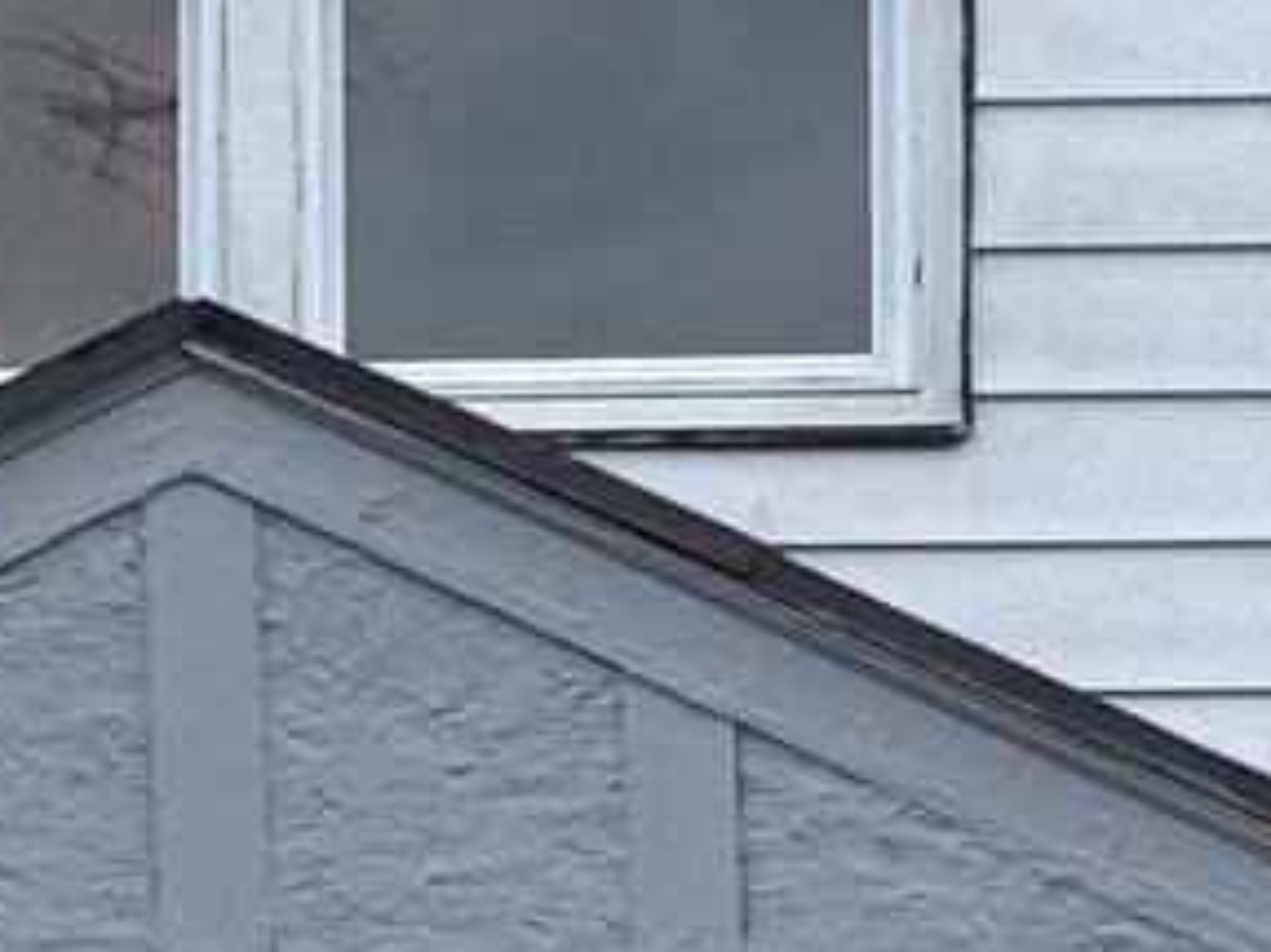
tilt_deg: +4.3
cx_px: -208
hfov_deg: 5.8
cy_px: 1098
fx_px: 12589
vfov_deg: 4.3
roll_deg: +1.2
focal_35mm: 343
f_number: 1.78
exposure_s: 1/170
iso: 80
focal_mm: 6.76
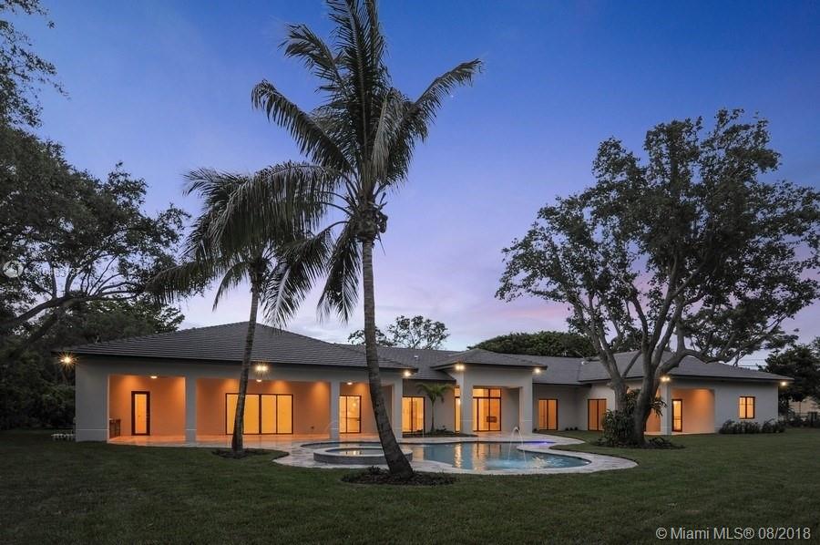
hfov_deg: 87.0
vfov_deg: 64.4
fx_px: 432
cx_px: 410
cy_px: 272
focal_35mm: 19
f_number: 8
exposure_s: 1/6
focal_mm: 19
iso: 200
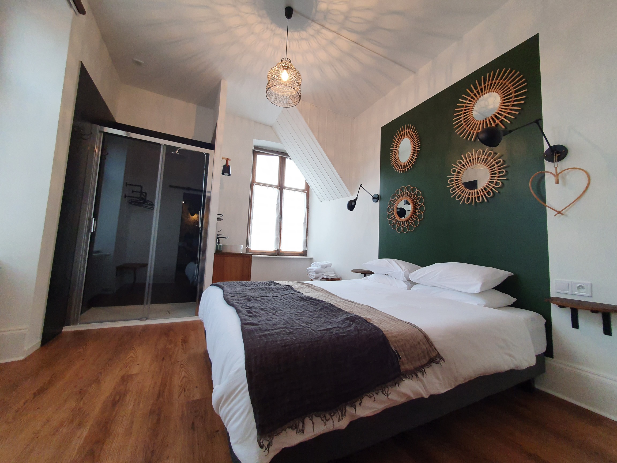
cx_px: 308
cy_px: 232
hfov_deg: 106.2
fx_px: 232
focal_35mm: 13
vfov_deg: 89.9
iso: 125
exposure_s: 1/50
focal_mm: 1.8
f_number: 2.2
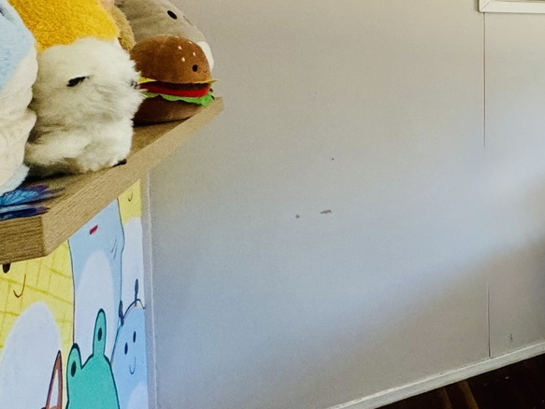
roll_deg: +1.5
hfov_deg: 35.8
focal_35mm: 36
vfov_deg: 37.6
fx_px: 567
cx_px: 697
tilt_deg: -1.2
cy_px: 56
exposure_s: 1/100
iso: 250
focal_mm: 2.22
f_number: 2.2
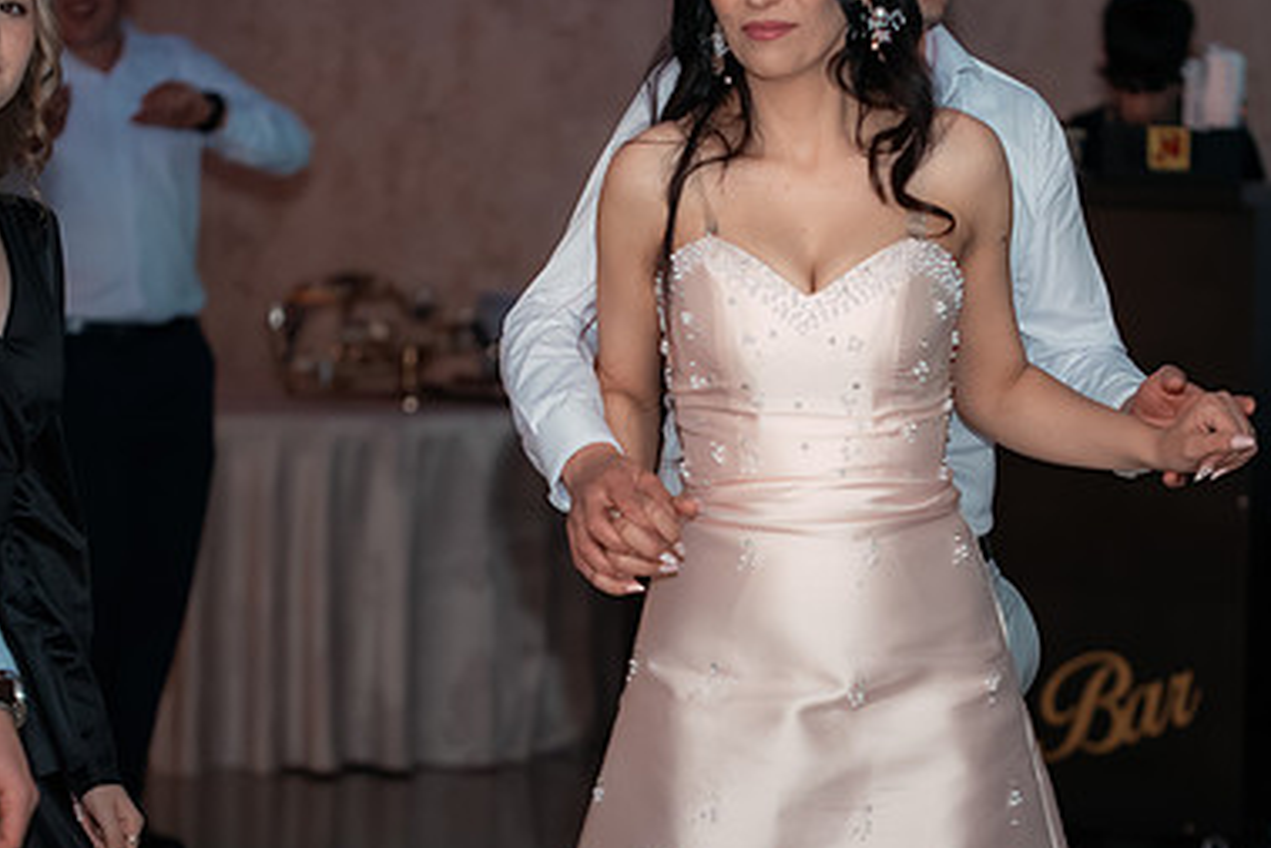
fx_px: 5298
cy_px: 310
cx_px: 750
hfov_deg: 13.7
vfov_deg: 9.2
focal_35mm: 150
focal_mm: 90
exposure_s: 1/250
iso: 2000
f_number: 3
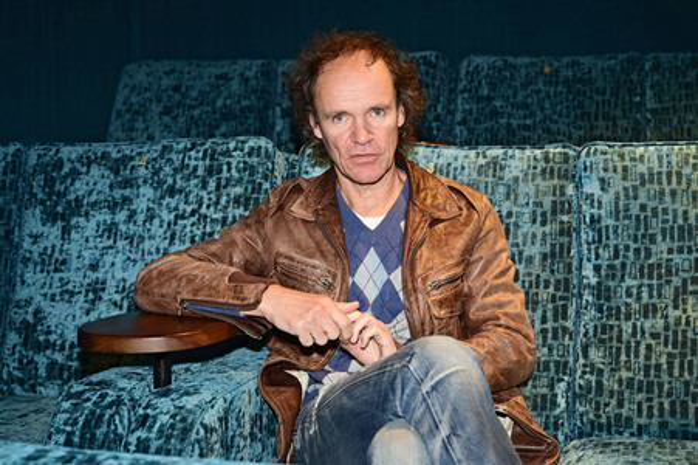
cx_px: 349
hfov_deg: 42.8
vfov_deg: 29.2
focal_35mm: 46
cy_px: 232
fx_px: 891
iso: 2000
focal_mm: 46
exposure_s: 1/125
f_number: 4.5
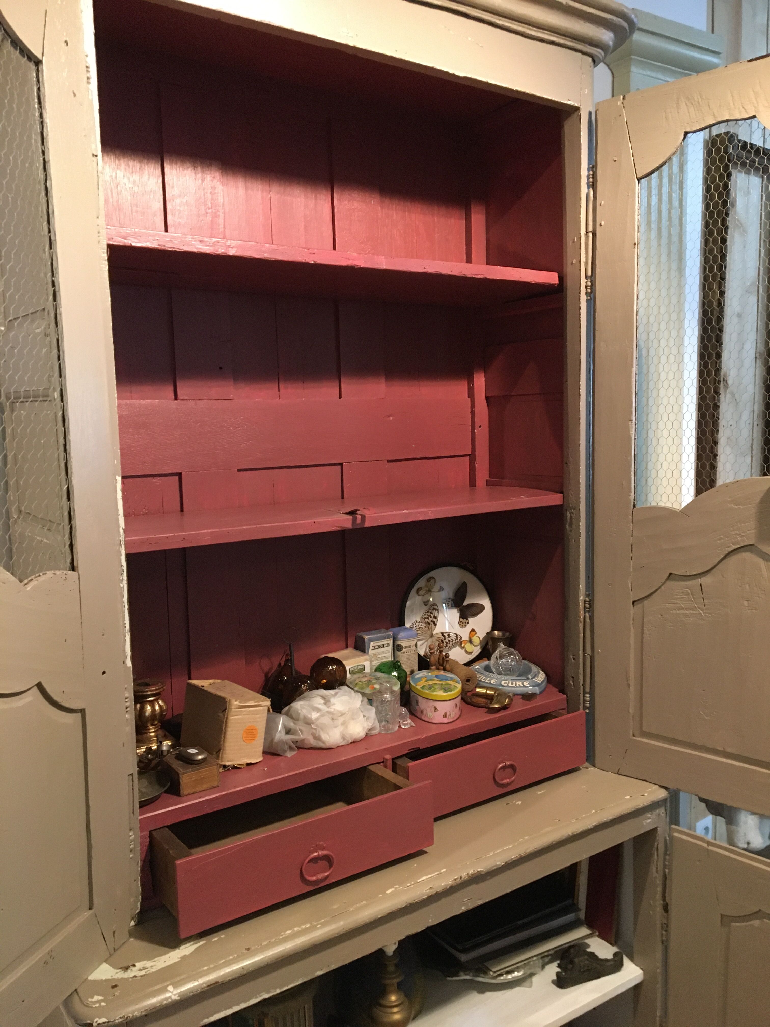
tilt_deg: -6.7
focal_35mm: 29
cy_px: 514
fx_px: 860
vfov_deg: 61.7
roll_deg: +1.8
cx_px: 385
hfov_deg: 48.2
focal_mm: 4.15
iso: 200
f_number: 2.2
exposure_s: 1/20
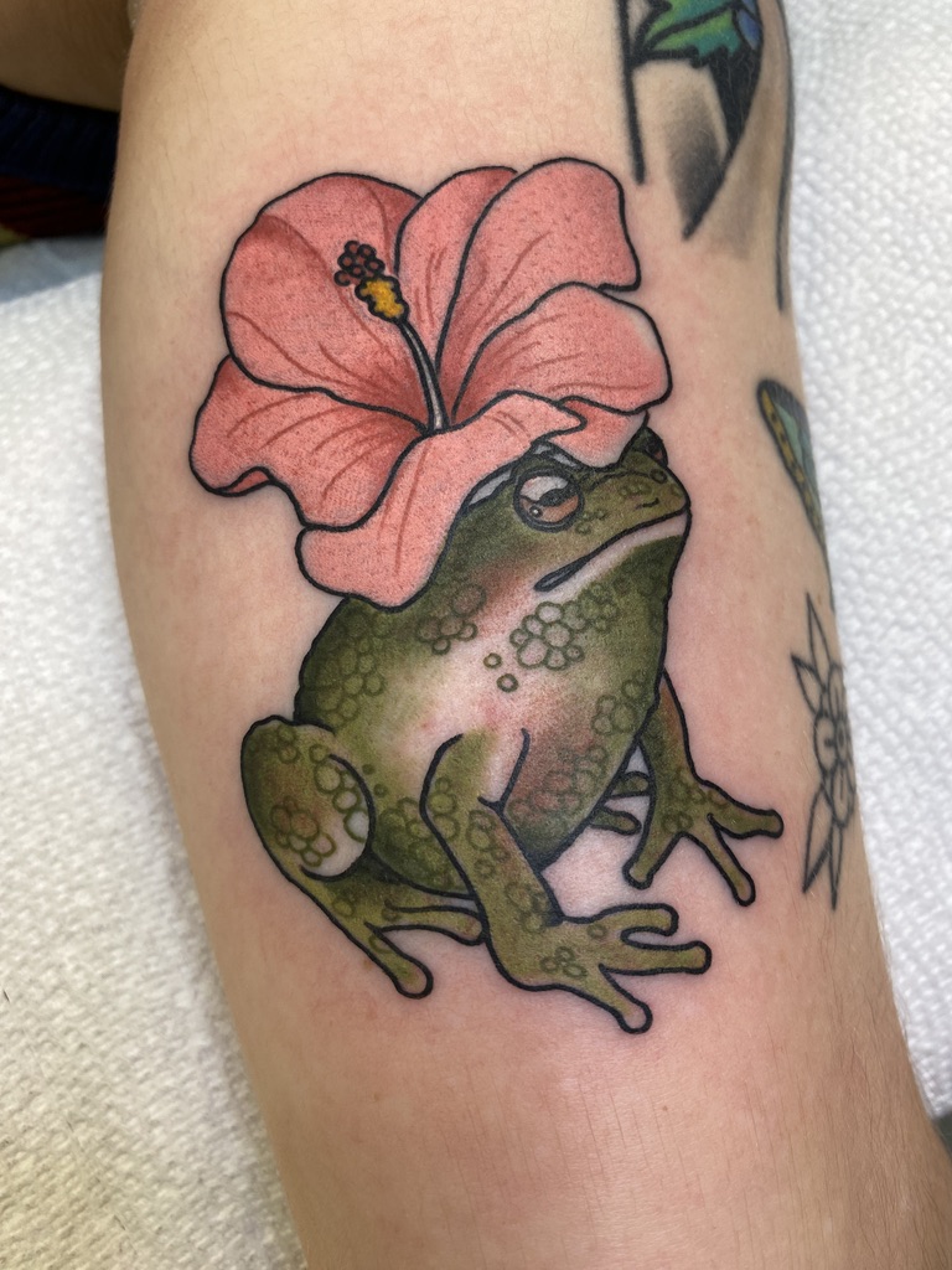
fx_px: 953
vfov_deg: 67.3
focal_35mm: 26
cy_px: 635
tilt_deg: -74.8
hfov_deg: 53.1
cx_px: 476
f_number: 1.8
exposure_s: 1/121
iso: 64
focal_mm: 4.25
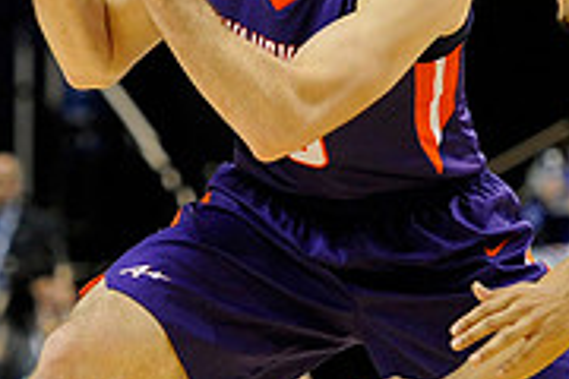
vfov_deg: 2.9
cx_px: 455
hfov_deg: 4.4
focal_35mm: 467
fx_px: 7381
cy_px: 229
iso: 3200
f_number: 3.5
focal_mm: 145
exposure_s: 1/800
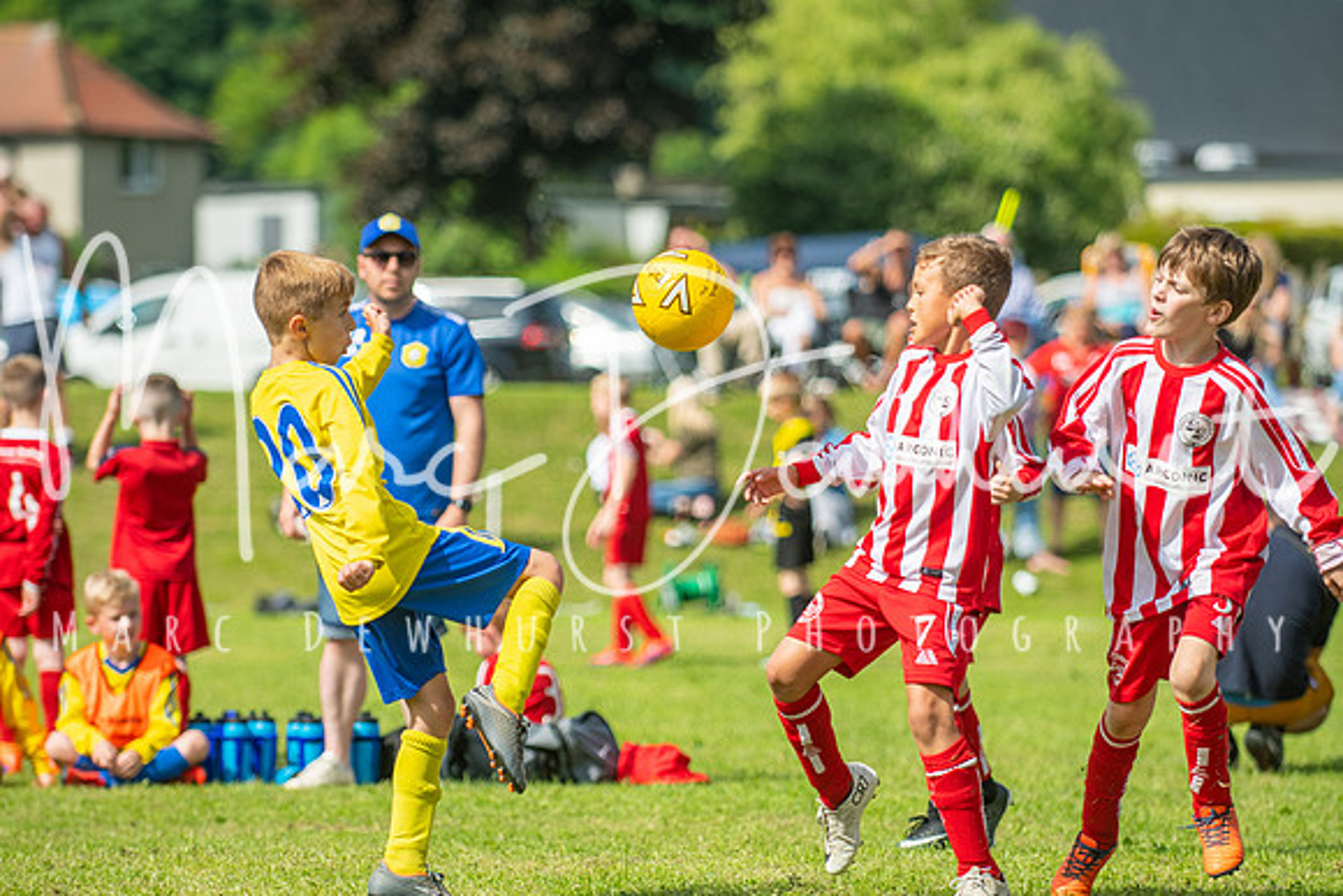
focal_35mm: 232
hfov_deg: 8.9
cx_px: 672
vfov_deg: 5.9
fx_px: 8675
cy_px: 448
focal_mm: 155
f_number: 3.2
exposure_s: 1/3200
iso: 250
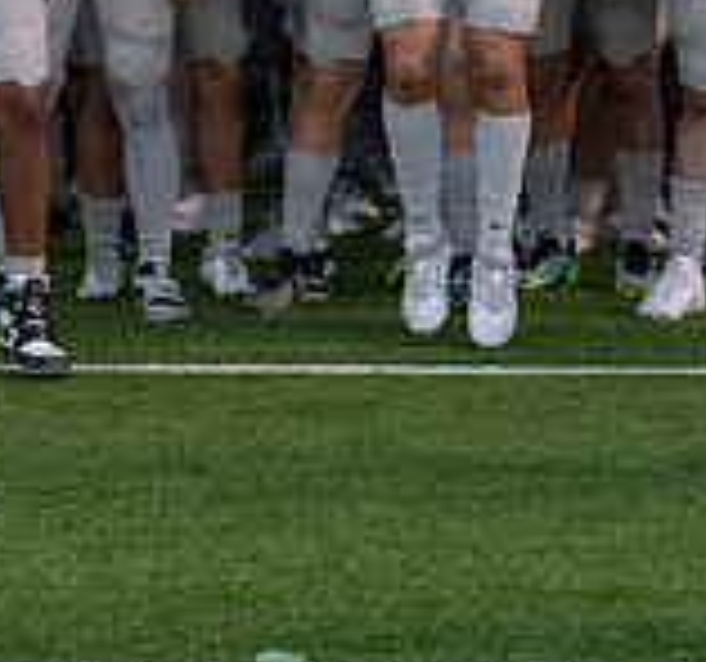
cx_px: 320
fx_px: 6594
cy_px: -266
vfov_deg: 5.7
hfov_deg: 6.1
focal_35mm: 295
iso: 2500
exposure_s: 1/1250
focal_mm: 70
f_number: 4
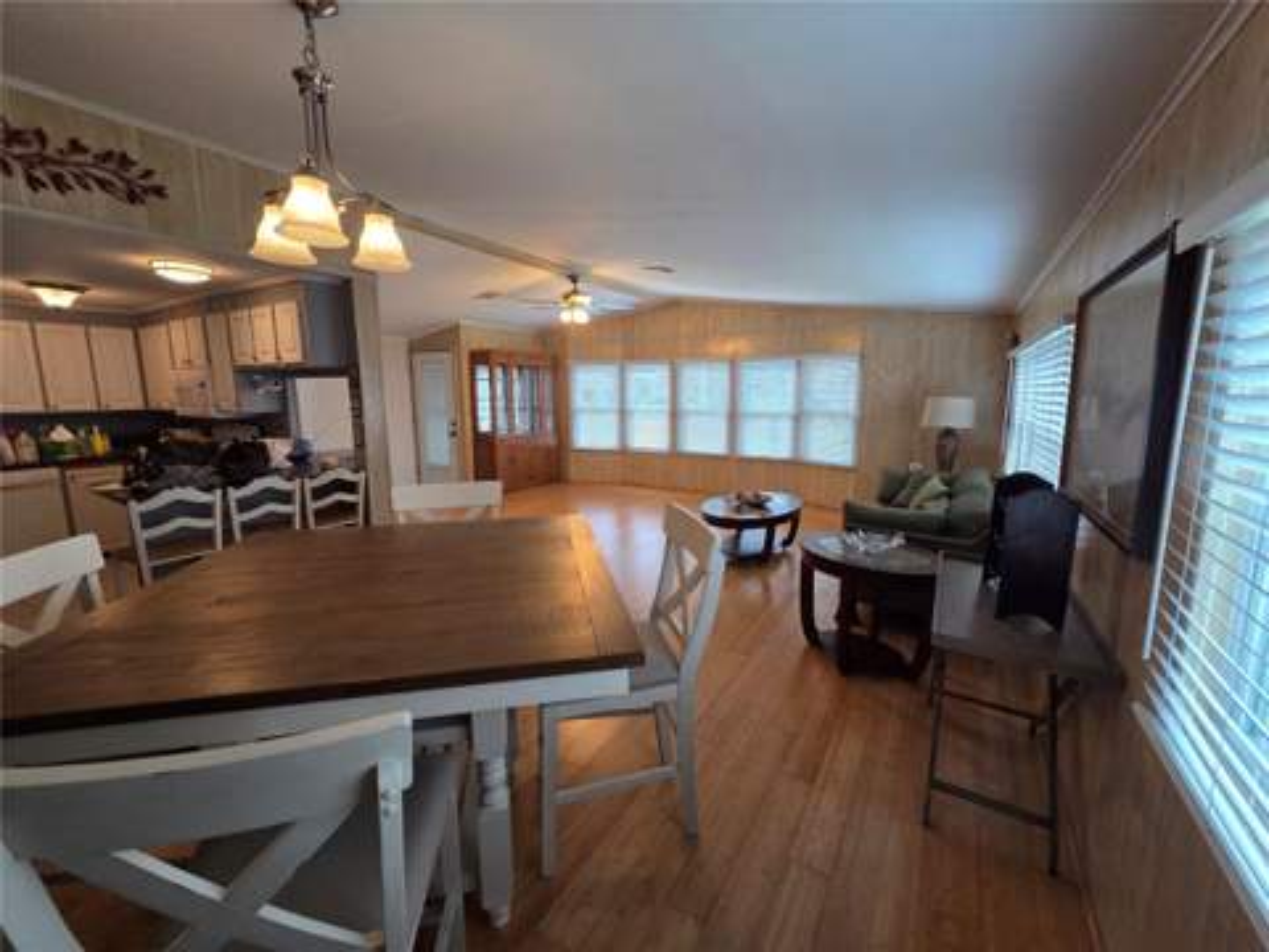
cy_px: 476
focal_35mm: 13
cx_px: 634
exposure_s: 1/60
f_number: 2.2
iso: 250
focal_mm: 2.2
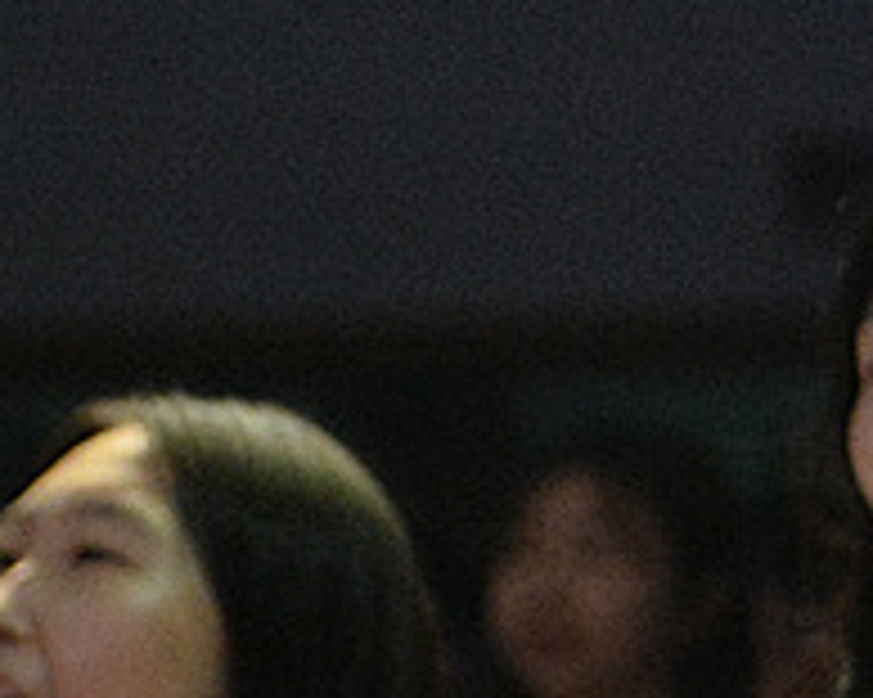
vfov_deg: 2.8
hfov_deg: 3.4
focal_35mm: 549
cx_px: 3287
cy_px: -86
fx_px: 14178
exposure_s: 1/200
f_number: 2.8
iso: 2500
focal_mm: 70
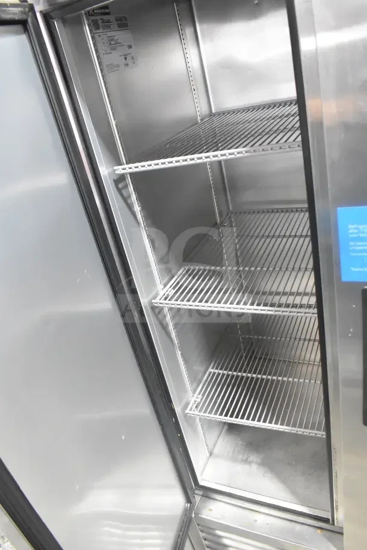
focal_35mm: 27
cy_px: 275
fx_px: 413
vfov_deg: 67.4
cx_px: 184
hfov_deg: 47.9
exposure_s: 1/125
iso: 6400
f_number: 4.5
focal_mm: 18
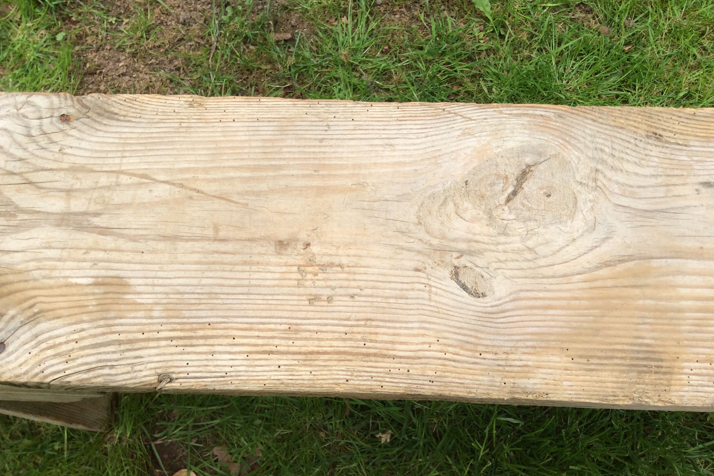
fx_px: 674
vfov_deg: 38.9
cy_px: 253
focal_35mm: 34
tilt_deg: -70.0
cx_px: 363
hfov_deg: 55.8
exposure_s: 1/502
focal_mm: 3.3
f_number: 2.4
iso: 32
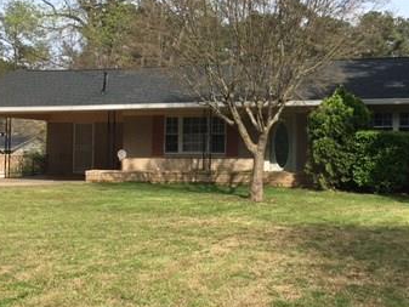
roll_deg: -1.9
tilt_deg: -2.3
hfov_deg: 34.7
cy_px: 143
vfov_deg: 26.6
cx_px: 257
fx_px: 650
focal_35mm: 55
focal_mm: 4.15
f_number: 2.2
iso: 25
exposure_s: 1/1083
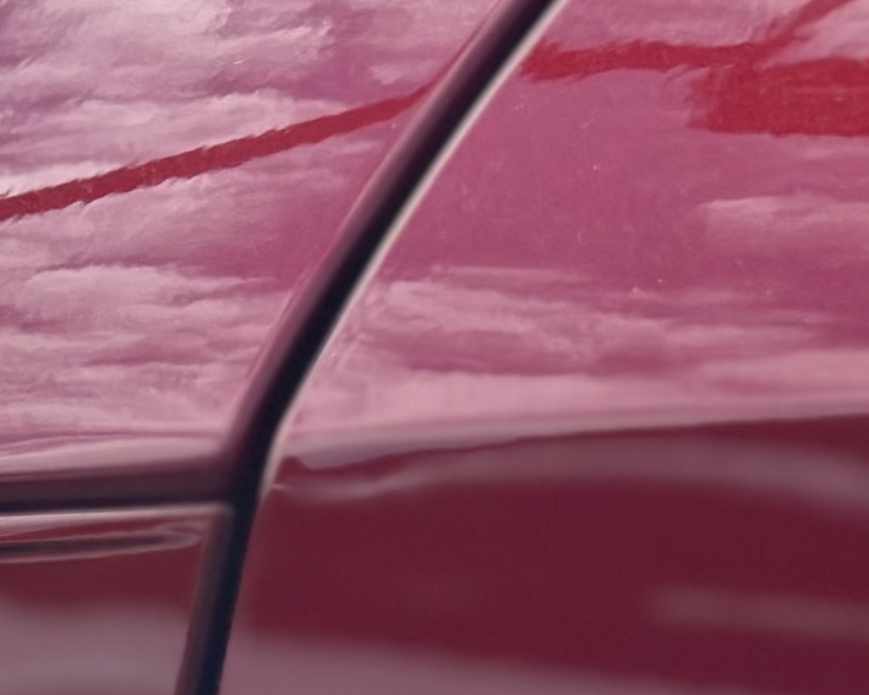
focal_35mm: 190
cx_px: -882
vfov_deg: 8.1
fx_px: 4887
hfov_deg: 9.5
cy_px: 615
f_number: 1.78
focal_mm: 6.86
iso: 80
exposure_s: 1/3597
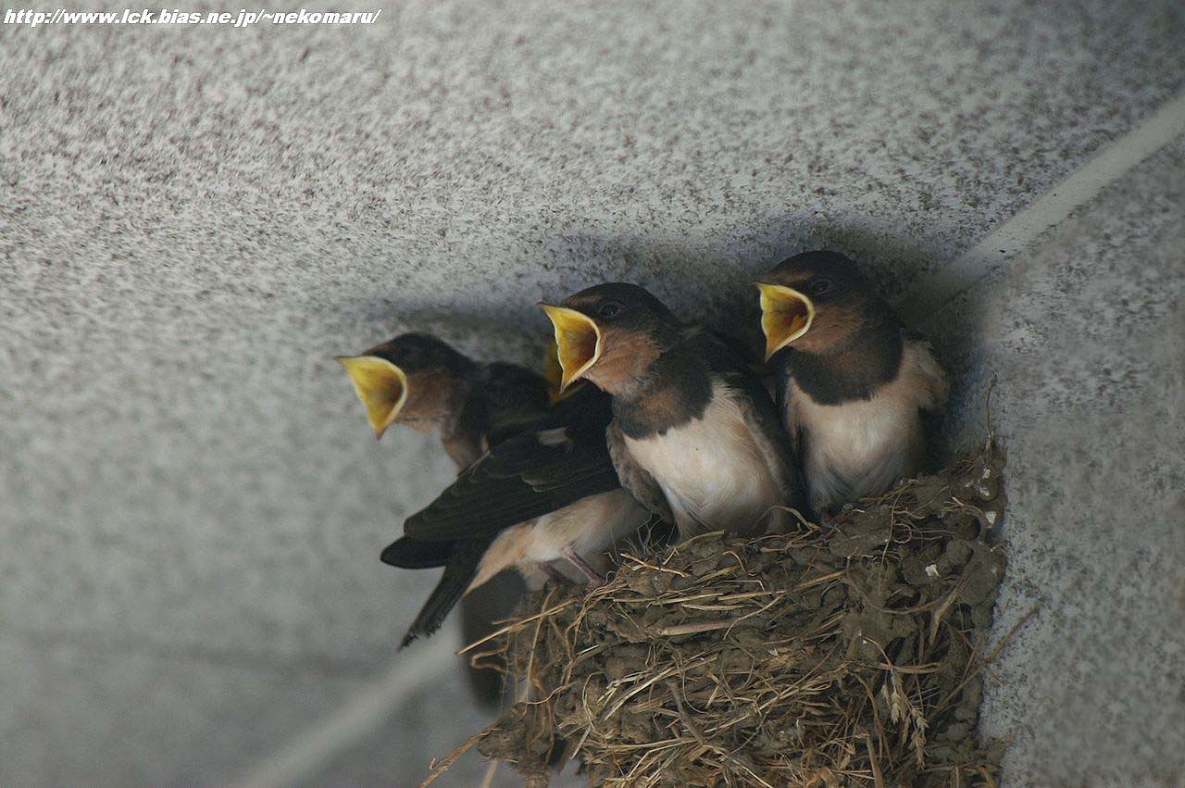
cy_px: 394
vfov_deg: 1.8
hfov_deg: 2.8
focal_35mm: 750
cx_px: 592
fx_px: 24665
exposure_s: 1/125
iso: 400
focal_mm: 500
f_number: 4.5
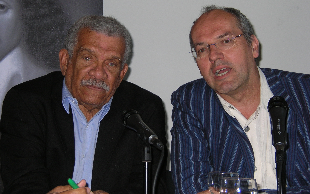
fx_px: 701
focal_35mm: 83
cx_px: 156
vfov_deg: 15.7
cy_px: 91
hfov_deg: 24.9
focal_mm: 12.8
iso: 50
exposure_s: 1/120
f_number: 3.3
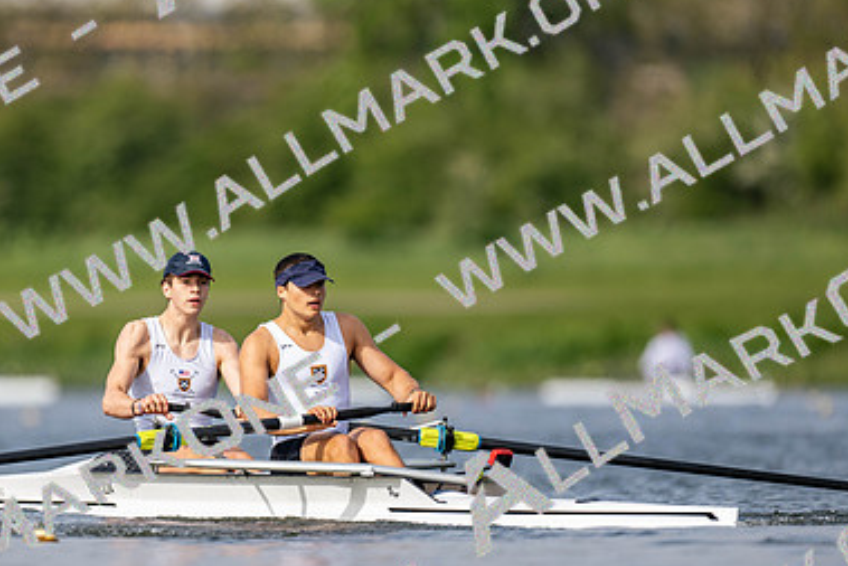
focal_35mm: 919
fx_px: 21655
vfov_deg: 1.5
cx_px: 273
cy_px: 346
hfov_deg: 2.2
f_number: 4
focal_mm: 600
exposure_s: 1/2500
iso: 280
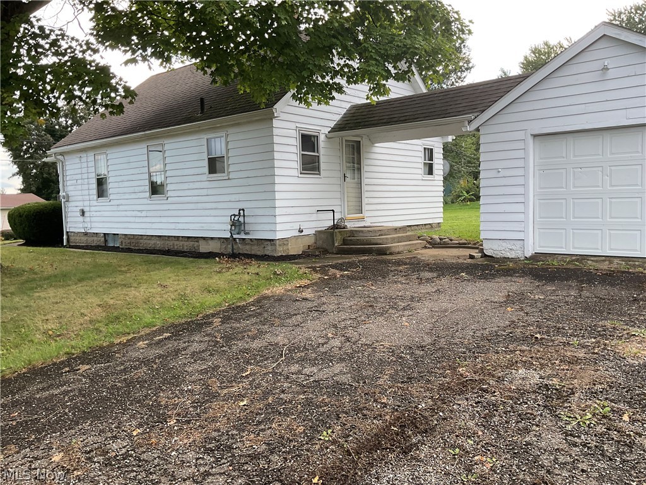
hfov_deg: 61.7
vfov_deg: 48.2
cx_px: 323
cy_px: 242
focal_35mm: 29
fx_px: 541
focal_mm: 3
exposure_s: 1/333
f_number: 1.8
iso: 16
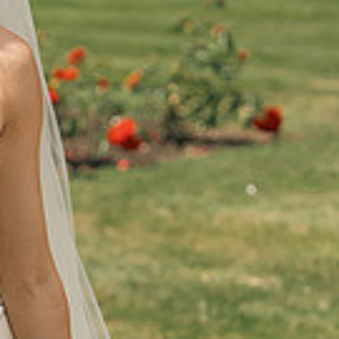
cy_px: 129
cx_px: -133
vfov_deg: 6.9
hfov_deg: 6.8
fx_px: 2825
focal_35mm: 255
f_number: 3.5
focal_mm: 70
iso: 250
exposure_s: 1/2000
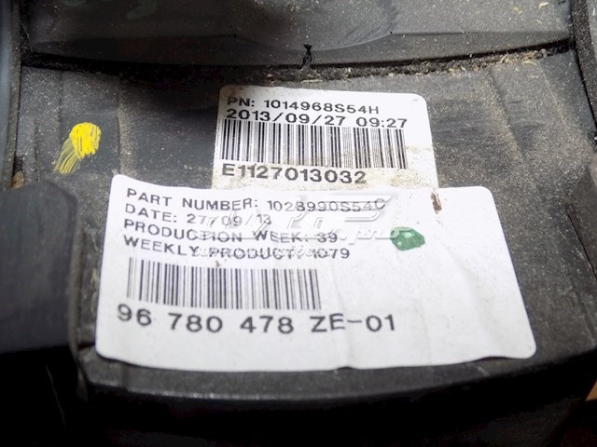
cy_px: 224
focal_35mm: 46
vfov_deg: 31.5
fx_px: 793
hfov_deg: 41.2
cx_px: 298
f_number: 3.7
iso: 200
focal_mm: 8.1
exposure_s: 1/30
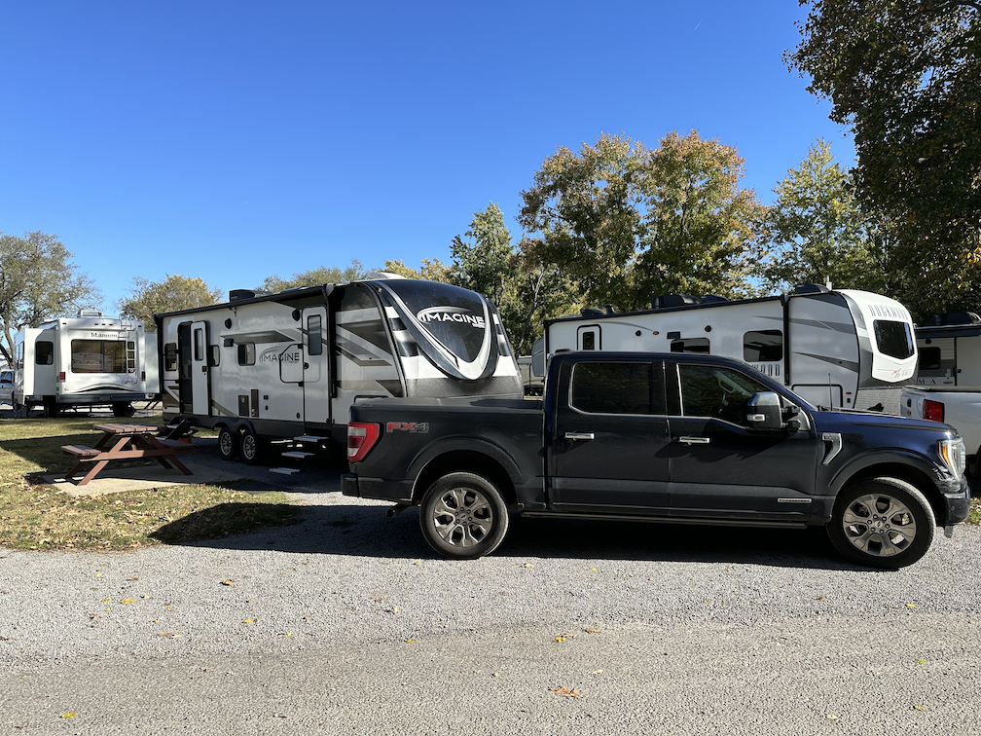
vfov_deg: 56.8
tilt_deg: +0.6
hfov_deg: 71.6
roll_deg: +1.0
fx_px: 680
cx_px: 490
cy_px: 368
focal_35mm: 24
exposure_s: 1/3717
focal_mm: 6.86
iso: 80
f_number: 1.78
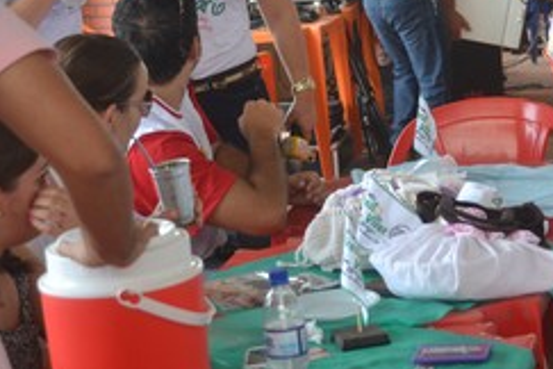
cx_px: 510
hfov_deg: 18.1
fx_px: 1705
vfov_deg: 12.3
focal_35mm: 111
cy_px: 125
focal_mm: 40
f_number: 5
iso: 400
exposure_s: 1/100
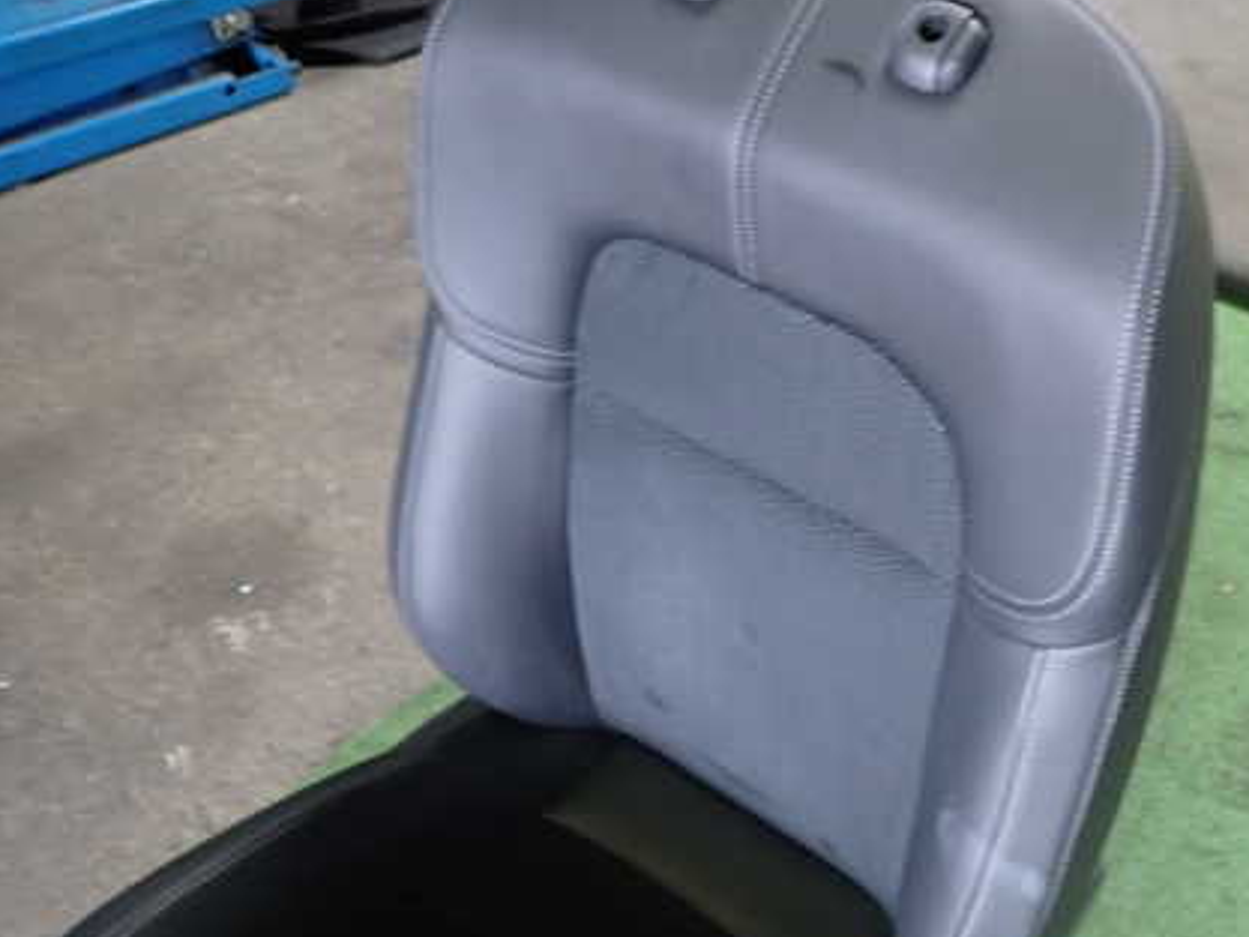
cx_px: 890
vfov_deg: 39.6
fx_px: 1299
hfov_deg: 49.9
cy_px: 506
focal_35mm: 36
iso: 320
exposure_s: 1/30
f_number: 2
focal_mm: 4.5
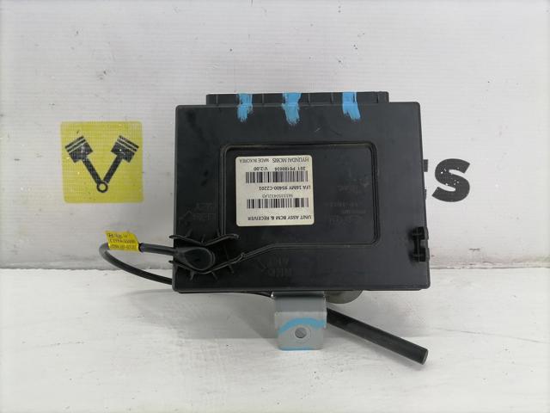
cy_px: 206
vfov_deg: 53.1
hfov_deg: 67.3
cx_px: 275
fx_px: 413
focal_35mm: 26
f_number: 1.8
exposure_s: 1/120
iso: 160
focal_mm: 5.4
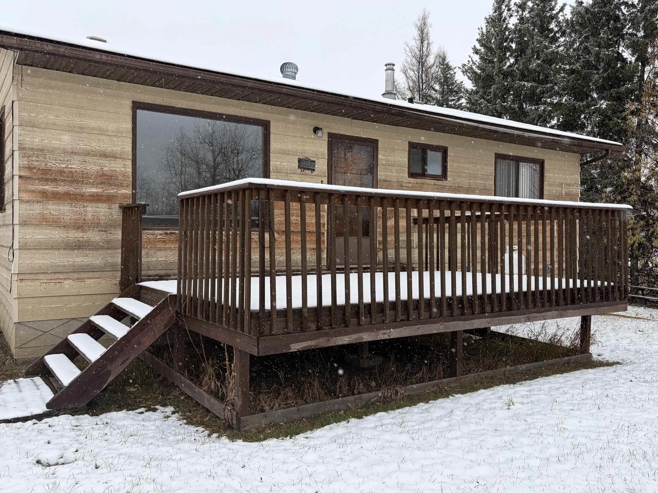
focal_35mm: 29
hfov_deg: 61.7
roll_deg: -0.2
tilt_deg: -0.7
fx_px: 551
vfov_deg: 48.2
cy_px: 242
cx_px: 335
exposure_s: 1/507
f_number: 1.6
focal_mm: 5.96
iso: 50
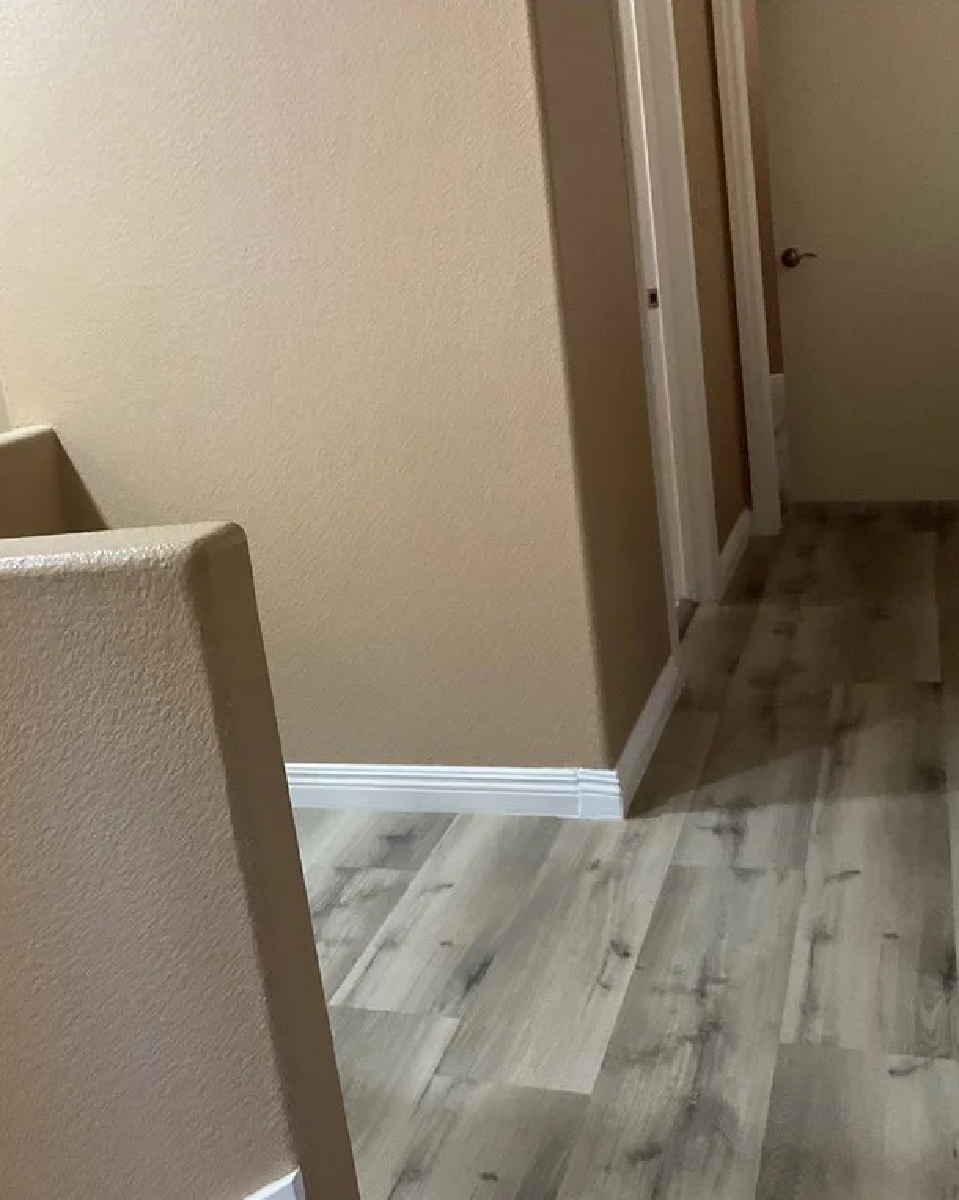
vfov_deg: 47.9
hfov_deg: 38.1
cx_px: 236
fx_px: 1349
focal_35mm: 38
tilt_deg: -14.4
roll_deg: +9.9
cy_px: 601
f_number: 1.8
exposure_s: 1/60
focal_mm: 3
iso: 200
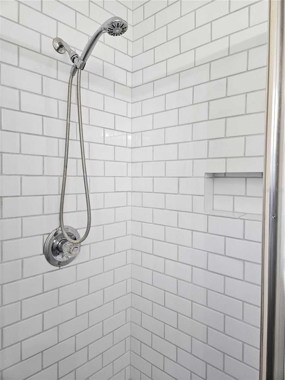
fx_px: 252
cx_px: 142
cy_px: 190
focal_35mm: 23
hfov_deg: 58.9
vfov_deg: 73.9
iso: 64
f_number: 1.8
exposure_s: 1/120
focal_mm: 5.4
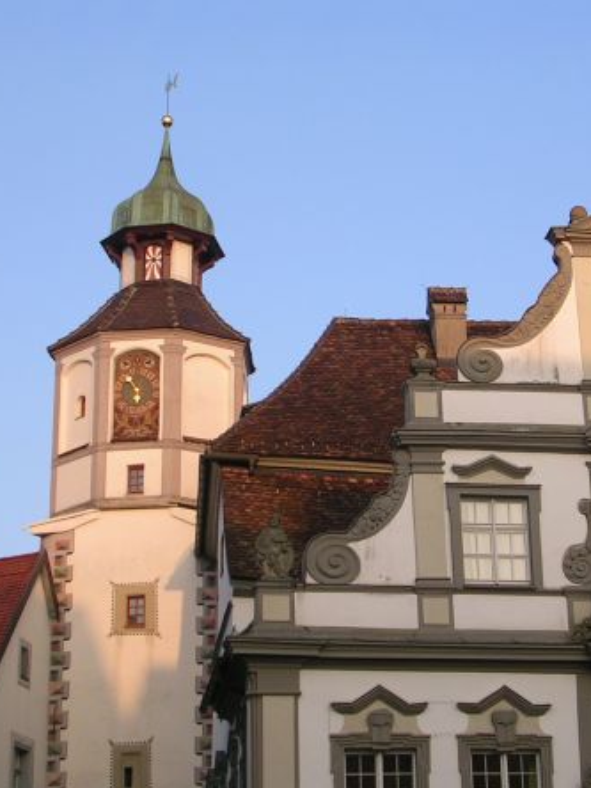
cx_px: 394
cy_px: 398
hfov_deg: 18.2
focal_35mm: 81
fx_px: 1844
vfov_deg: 24.1
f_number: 3.4
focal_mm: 9.1
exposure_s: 1/219
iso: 50
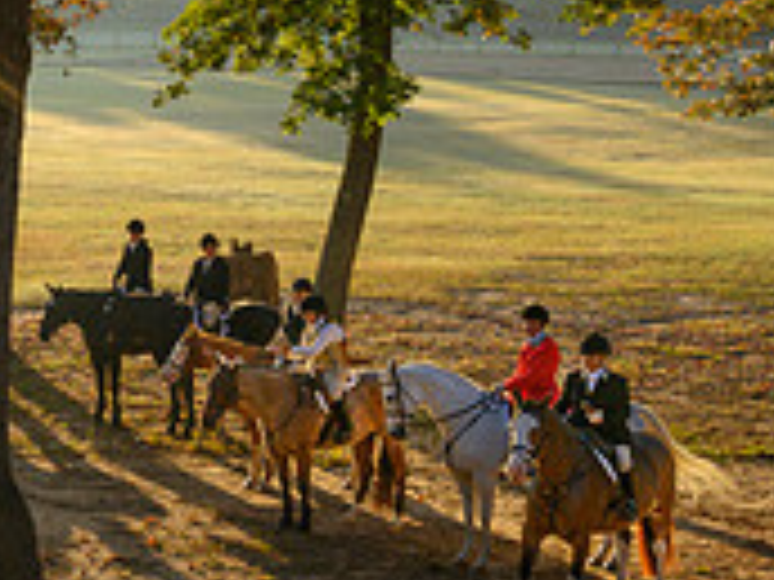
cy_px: 312
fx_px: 2169
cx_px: -396
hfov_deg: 18.0
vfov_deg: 15.2
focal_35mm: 97
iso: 500
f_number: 7.1
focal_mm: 30
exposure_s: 1/320
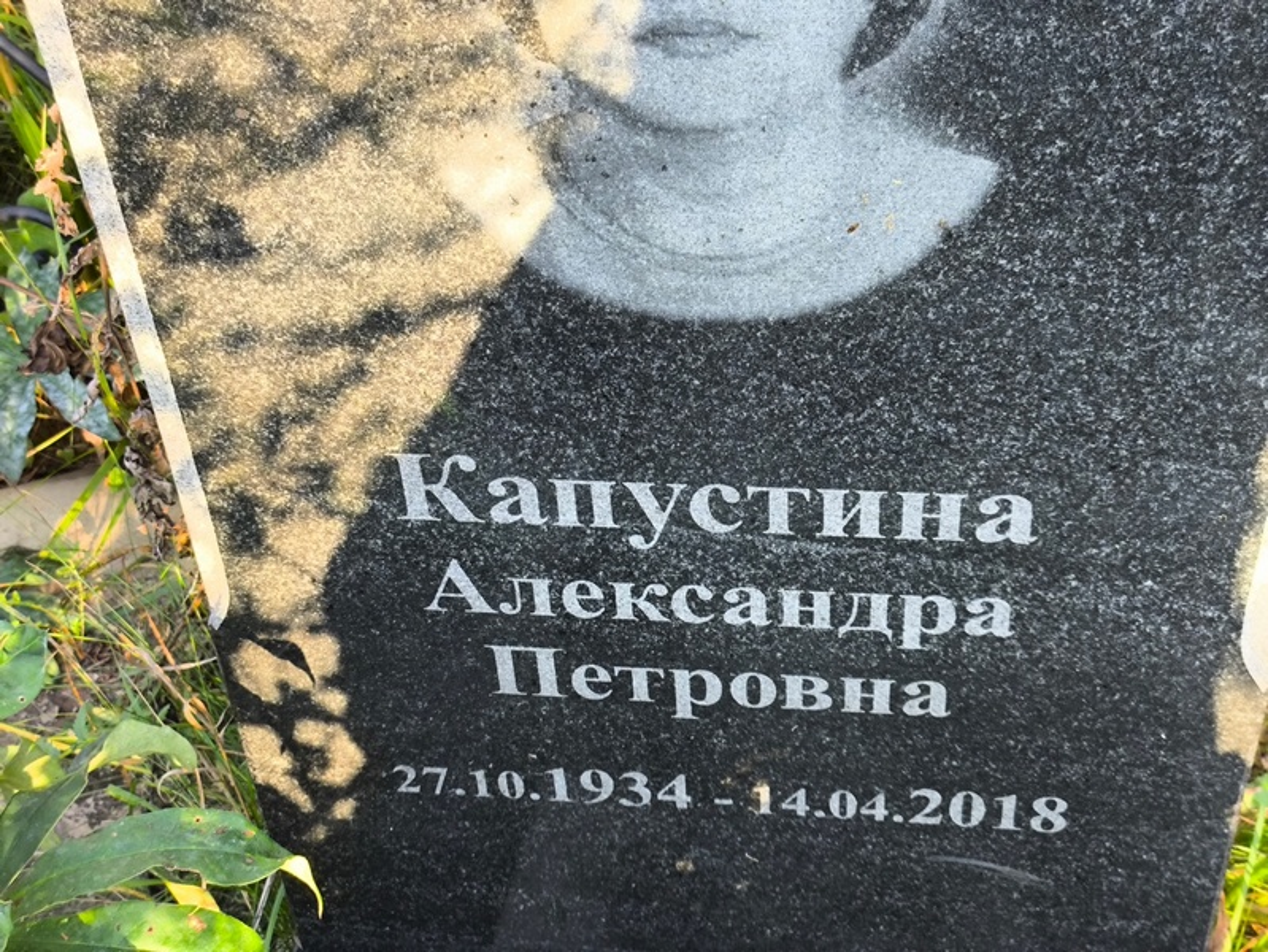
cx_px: 634
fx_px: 1832
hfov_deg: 38.2
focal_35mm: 50
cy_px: 476
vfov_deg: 29.1
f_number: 1.7
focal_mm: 4.71
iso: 50
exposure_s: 1/120
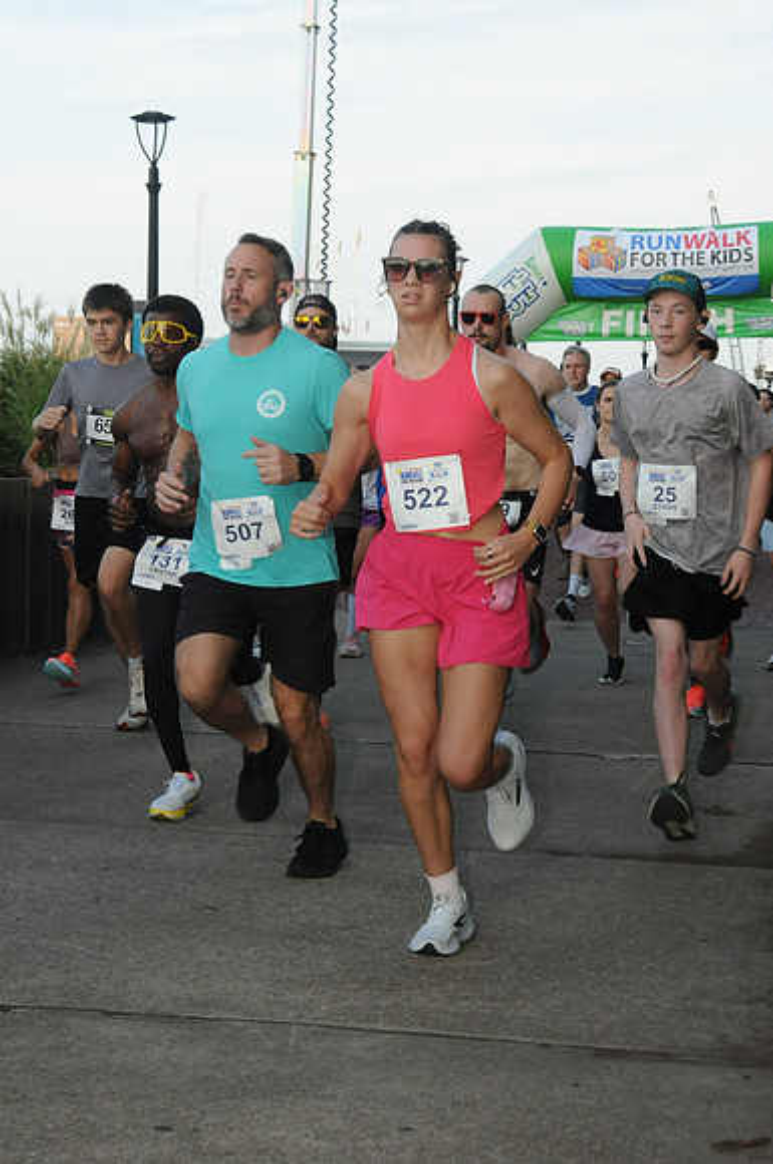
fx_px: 2326
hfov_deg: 18.9
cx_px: 386
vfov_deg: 28.1
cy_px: 582
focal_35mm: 72
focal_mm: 48
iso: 800
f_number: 14
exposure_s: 1/250
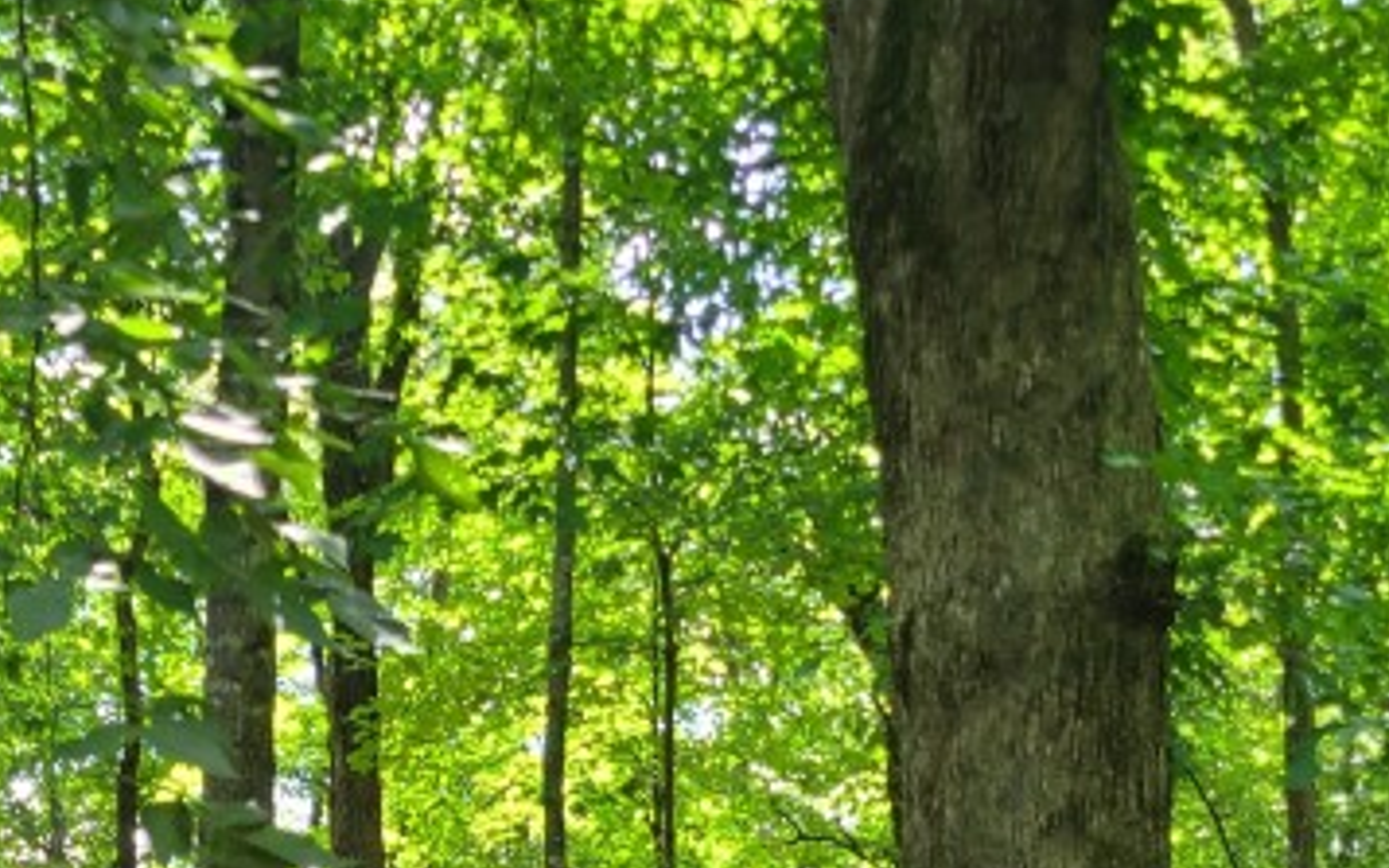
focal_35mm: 79
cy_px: 1323
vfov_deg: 15.2
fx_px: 2990
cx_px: 401
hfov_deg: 25.9
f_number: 1.8
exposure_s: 1/50
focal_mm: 5.4
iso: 40
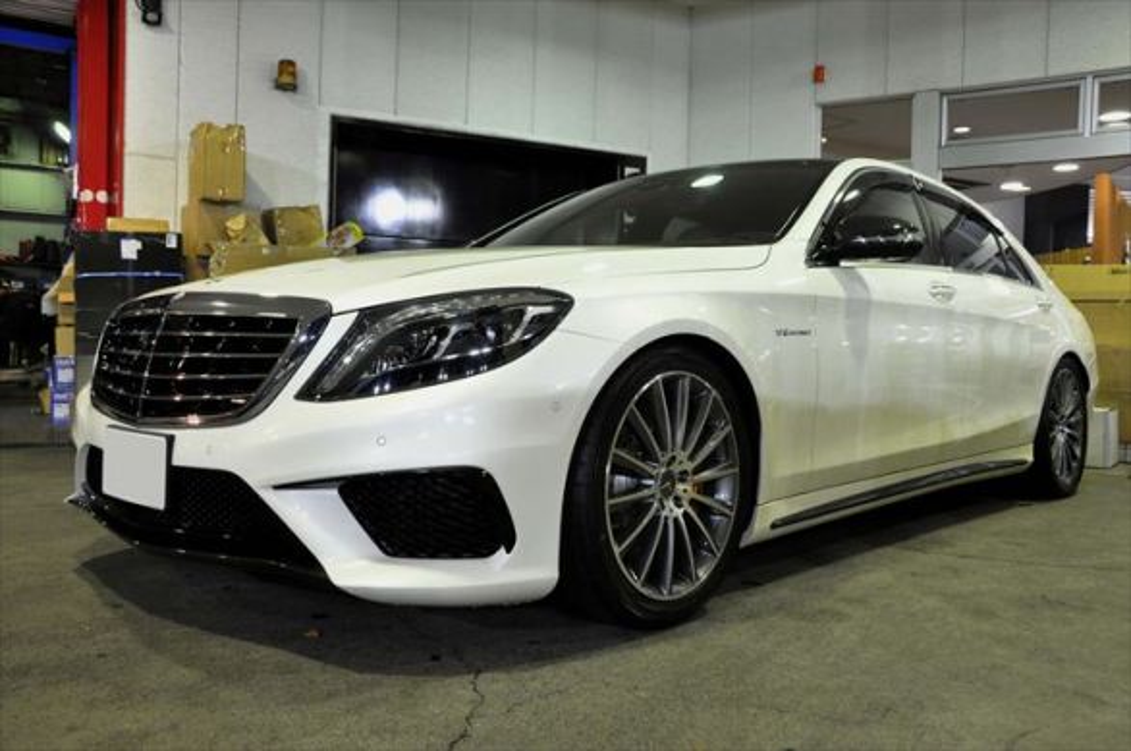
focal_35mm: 33
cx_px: 566
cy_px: 376
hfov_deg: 57.3
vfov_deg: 39.9
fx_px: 1035
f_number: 5.6
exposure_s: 1/30
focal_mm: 22
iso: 1400
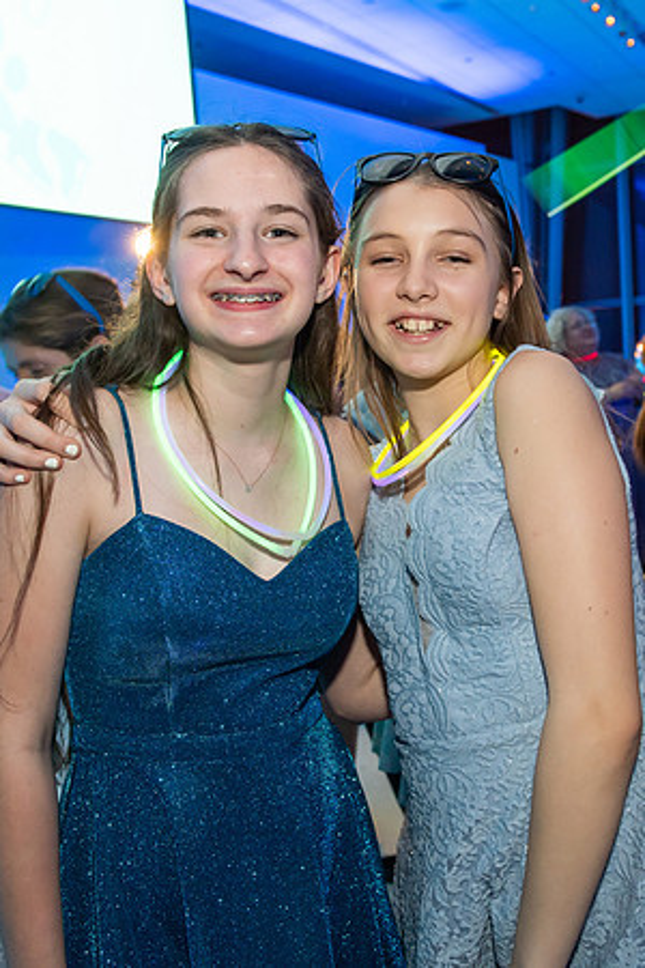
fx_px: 1015
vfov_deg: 51.0
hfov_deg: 35.1
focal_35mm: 38
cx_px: 392
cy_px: 461
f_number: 4
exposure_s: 1/60
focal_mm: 24
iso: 2000
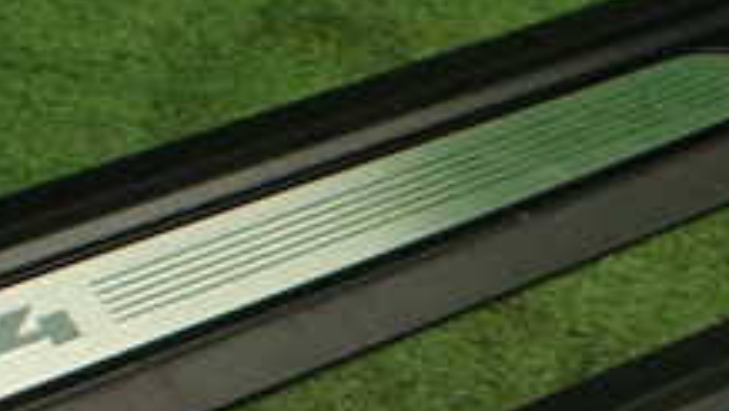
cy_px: 478
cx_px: 488
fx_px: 1741
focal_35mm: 90
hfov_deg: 23.5
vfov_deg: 13.2
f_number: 2.3
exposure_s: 1/125
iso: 400
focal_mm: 5.4
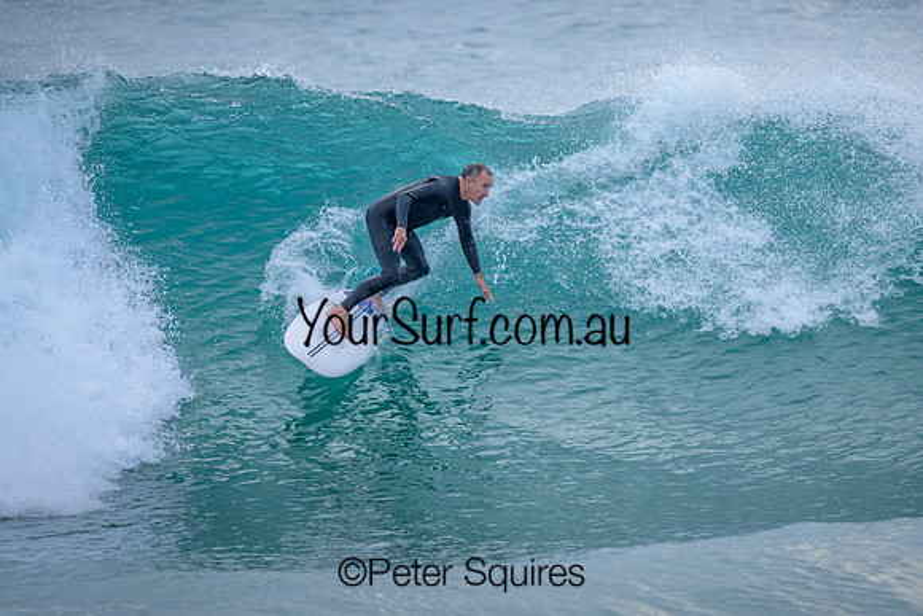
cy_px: 229
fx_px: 25771
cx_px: 525
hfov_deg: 2.1
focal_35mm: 1005
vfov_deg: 1.4
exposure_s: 1/2000
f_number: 6.3
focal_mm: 800
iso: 1000
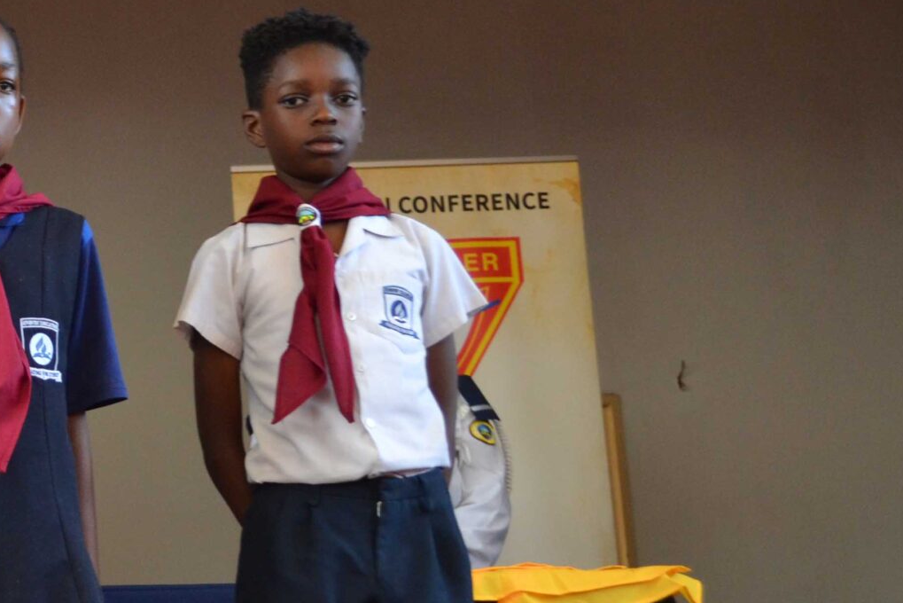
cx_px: -183
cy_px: 338
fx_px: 2835
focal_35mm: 113
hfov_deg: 17.3
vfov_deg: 12.1
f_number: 4.5
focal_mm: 30
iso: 900
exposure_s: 1/60
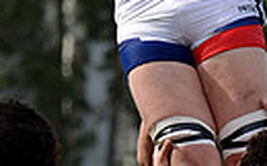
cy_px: -185
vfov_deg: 1.9
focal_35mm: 681
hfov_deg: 3.1
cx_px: -58
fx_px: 4951
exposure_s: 1/1000
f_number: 4
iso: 400
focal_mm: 150
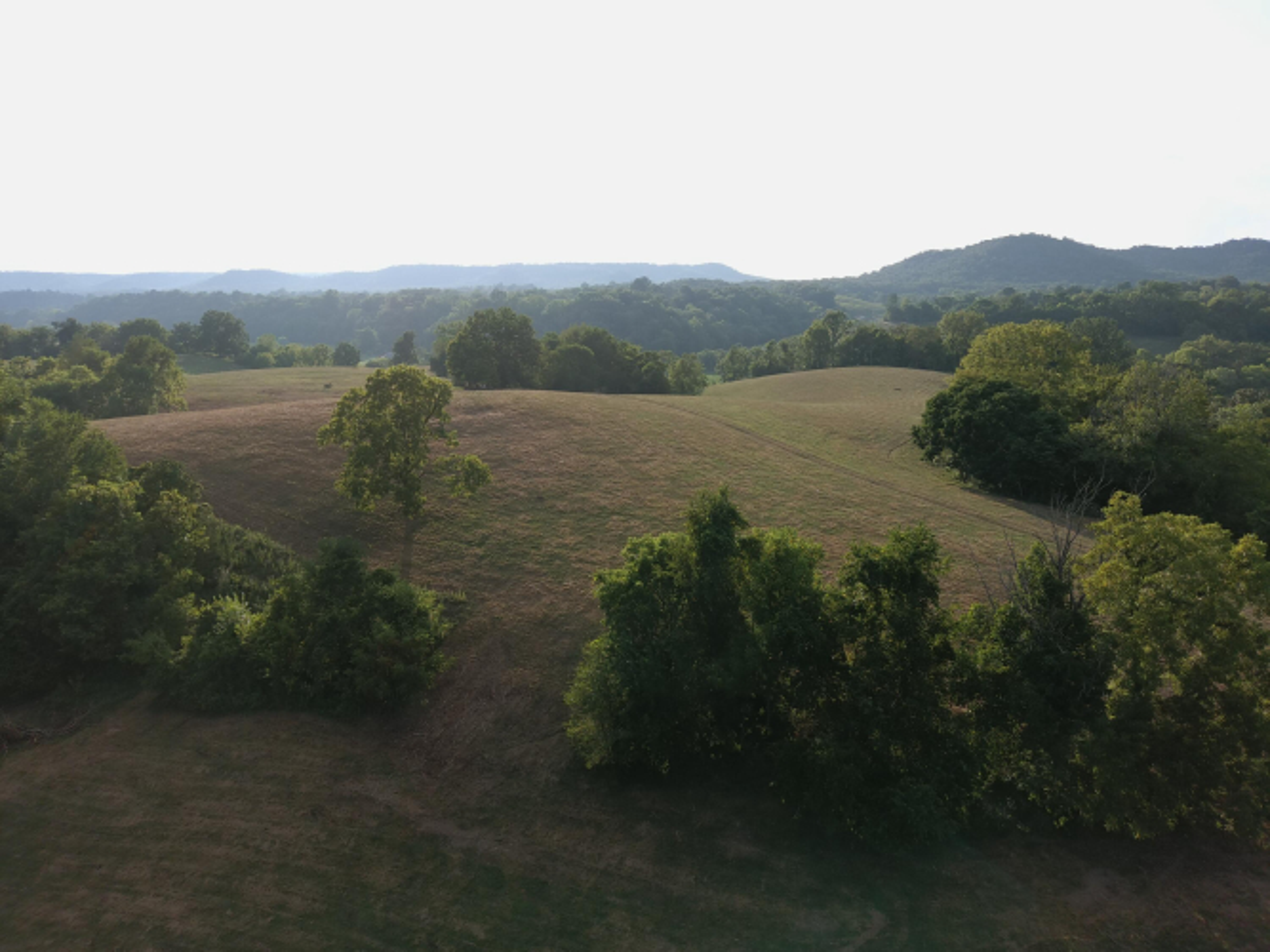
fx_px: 954
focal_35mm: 26
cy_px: 476
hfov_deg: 67.3
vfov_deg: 53.0
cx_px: 635
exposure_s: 1/640
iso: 100
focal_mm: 4.74
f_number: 1.8
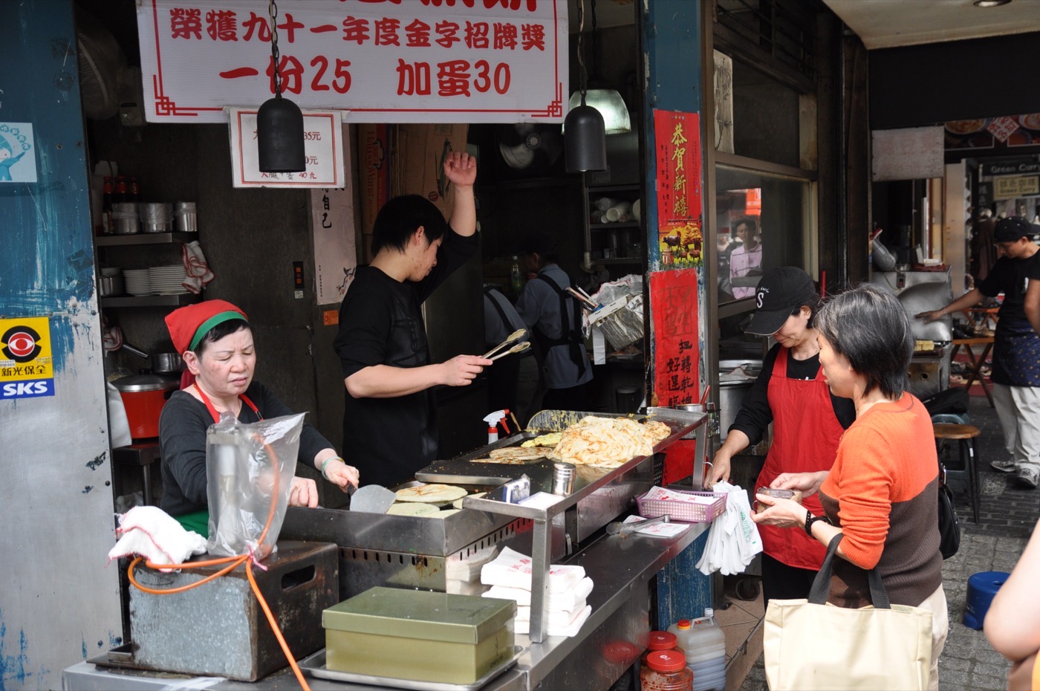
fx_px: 1039
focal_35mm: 36
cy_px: 346
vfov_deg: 36.8
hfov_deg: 53.2
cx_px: 520
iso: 400
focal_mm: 24
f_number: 4
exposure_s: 1/500
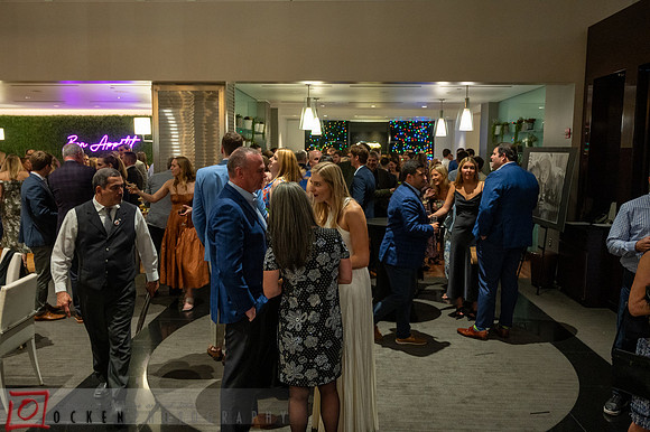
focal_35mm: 30
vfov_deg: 44.2
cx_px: 325
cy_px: 216
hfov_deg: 62.8
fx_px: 532
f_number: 4
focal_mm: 29.5
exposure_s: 1/60
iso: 3200
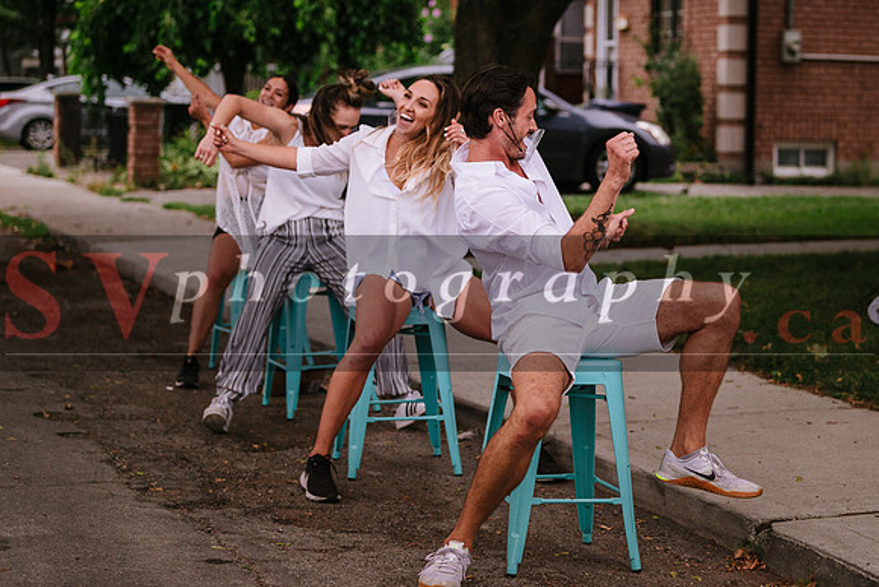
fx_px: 2007
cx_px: 515
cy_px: 243
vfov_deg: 16.6
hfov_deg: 24.7
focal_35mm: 82
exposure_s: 1/500
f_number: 2.8
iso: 1000
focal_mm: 70
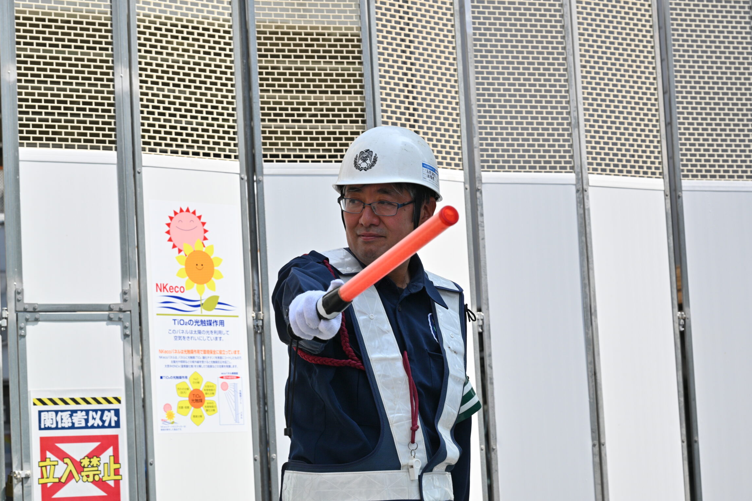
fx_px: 1629
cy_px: 255
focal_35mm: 78
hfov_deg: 26.0
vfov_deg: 17.5
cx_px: 364
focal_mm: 70
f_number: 8
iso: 400
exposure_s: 1/800
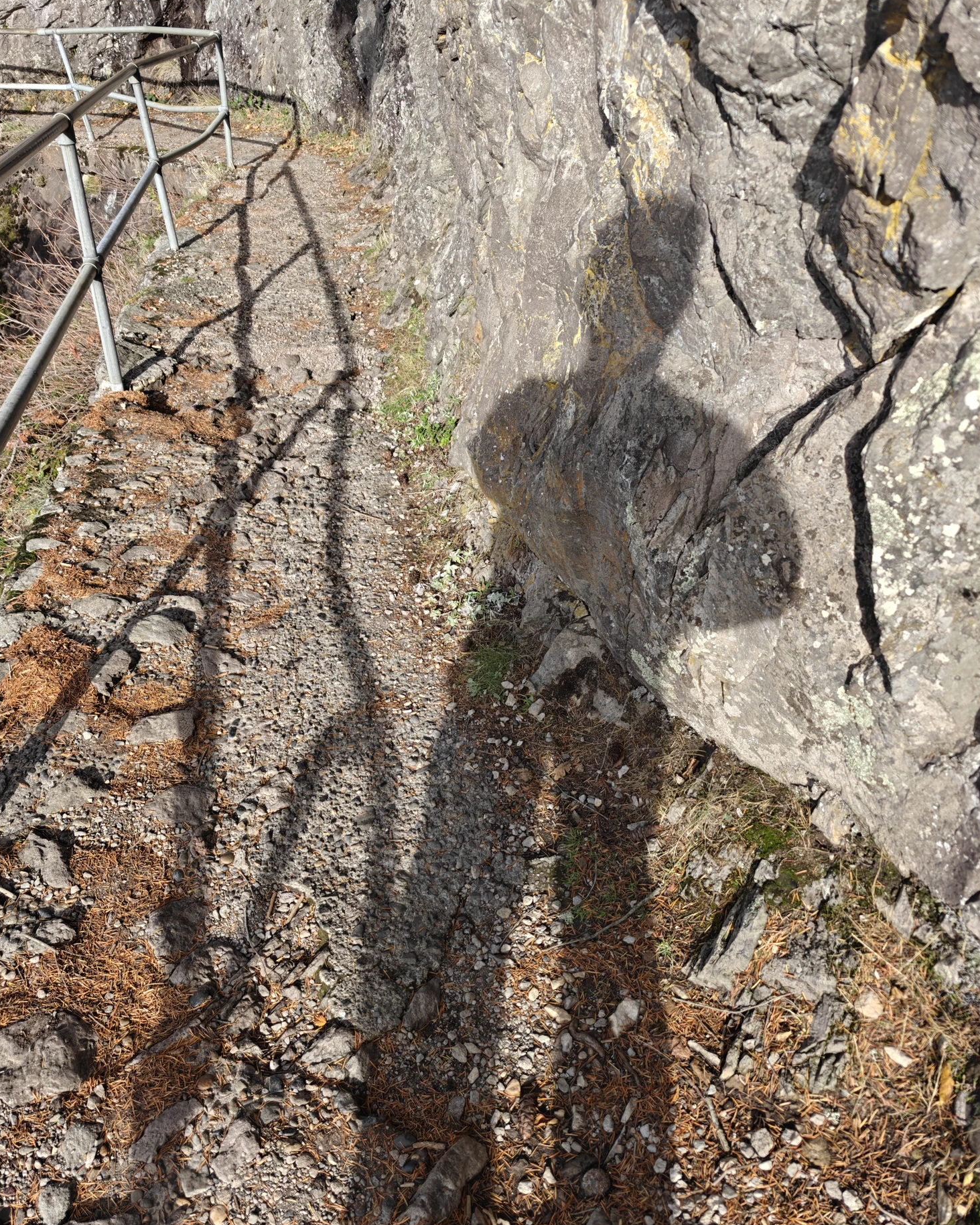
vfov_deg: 64.1
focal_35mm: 27
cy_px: 624
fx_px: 979
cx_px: 454
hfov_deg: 53.1
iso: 160
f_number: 1.6
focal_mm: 6.06
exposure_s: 1/1930
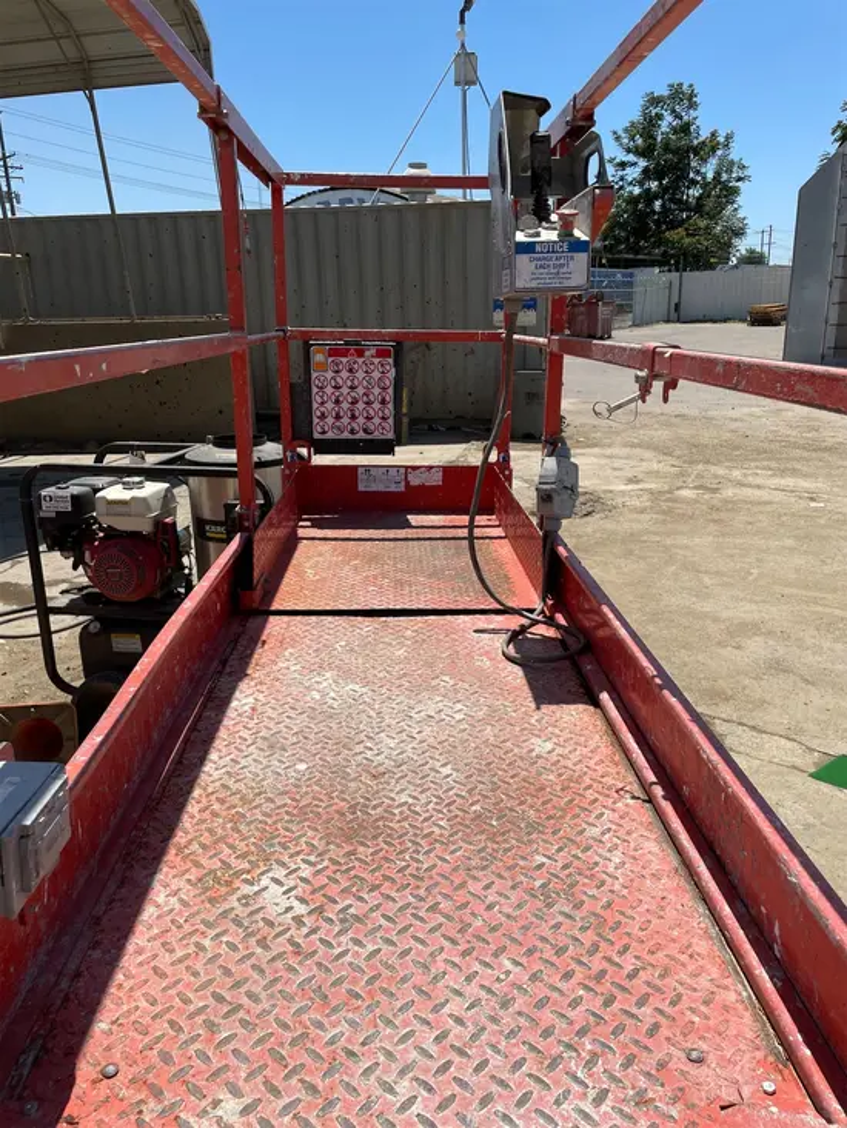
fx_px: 848
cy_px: 564
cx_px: 424
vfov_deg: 67.3
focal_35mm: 26
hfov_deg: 53.1
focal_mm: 4.2
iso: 50
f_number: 1.6
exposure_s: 1/6494
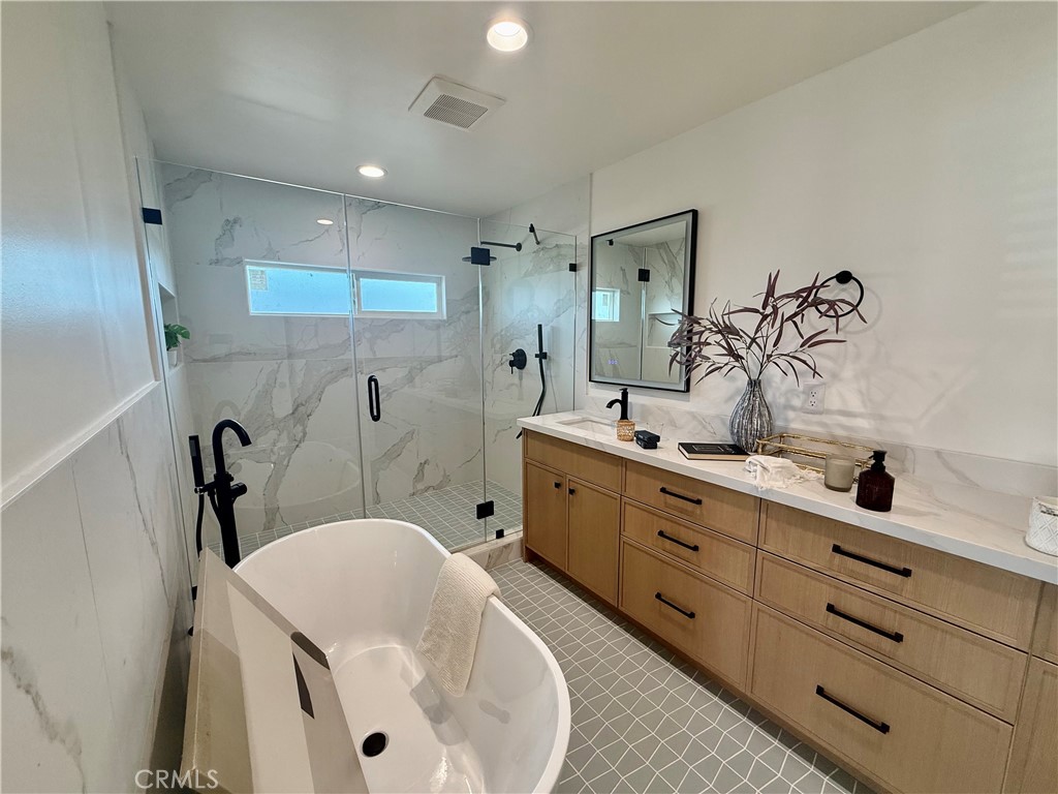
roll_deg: +0.1
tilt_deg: -7.7
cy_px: 397
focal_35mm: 14
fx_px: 428
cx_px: 529
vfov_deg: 85.7
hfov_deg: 102.1
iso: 100
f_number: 2.2
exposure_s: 1/99
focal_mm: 2.22
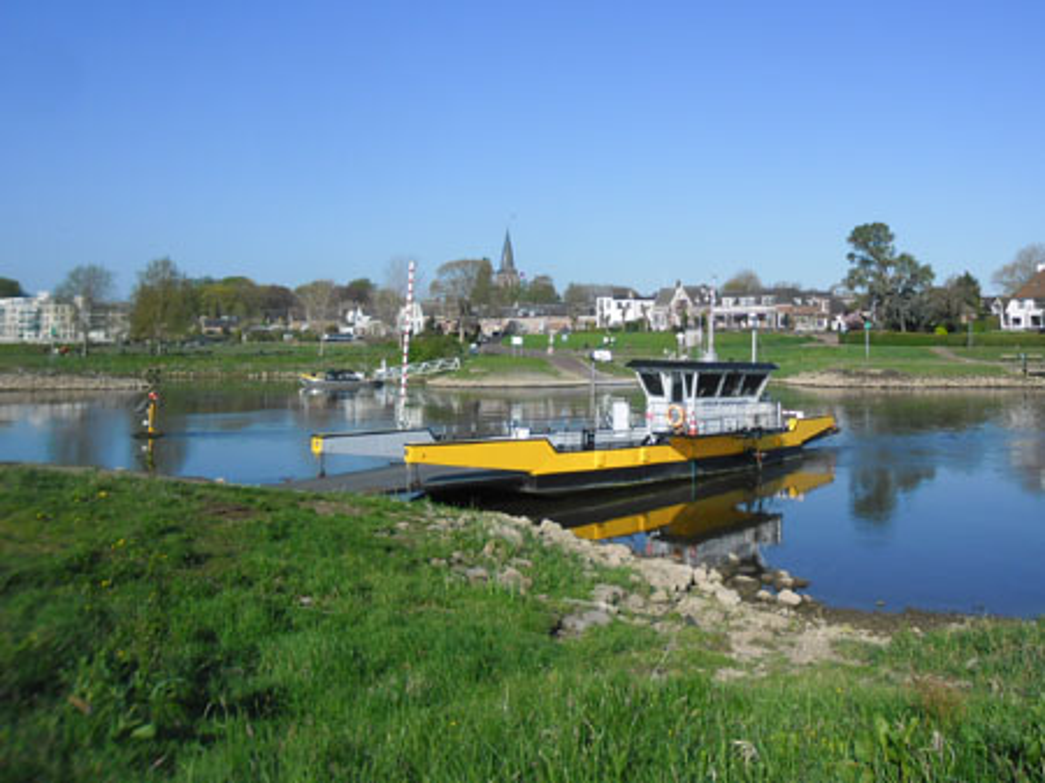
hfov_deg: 65.4
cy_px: 392
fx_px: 815
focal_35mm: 27
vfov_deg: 51.3
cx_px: 522
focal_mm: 4.9
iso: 80
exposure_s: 1/980
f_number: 3.5
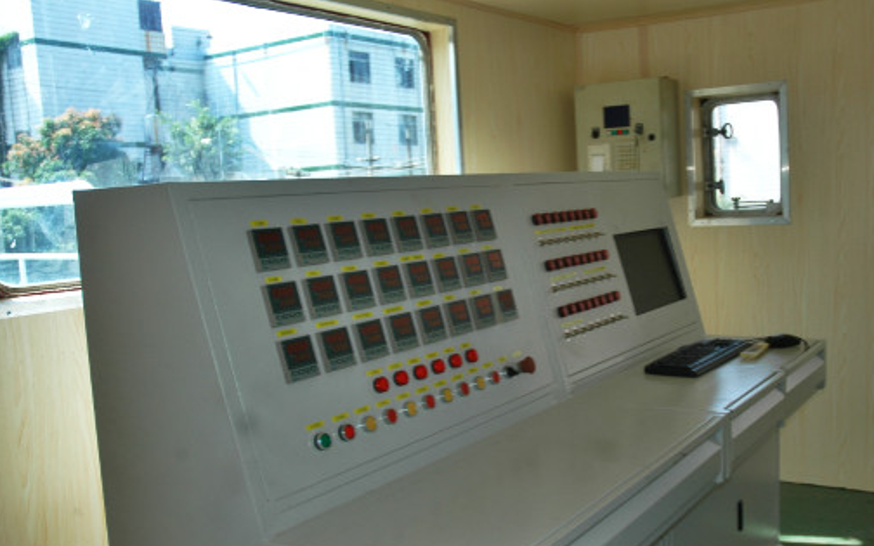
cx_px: 498
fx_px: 953
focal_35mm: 40
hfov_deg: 49.1
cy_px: 303
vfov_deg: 32.0
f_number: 3.8
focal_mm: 22
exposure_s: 1/320
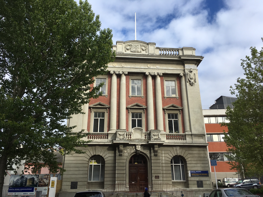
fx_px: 220
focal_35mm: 29
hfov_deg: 61.7
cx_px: 132
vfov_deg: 48.2
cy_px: 98
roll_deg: +1.1
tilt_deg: +20.7
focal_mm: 4.15
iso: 25
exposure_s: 1/1068
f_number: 2.2
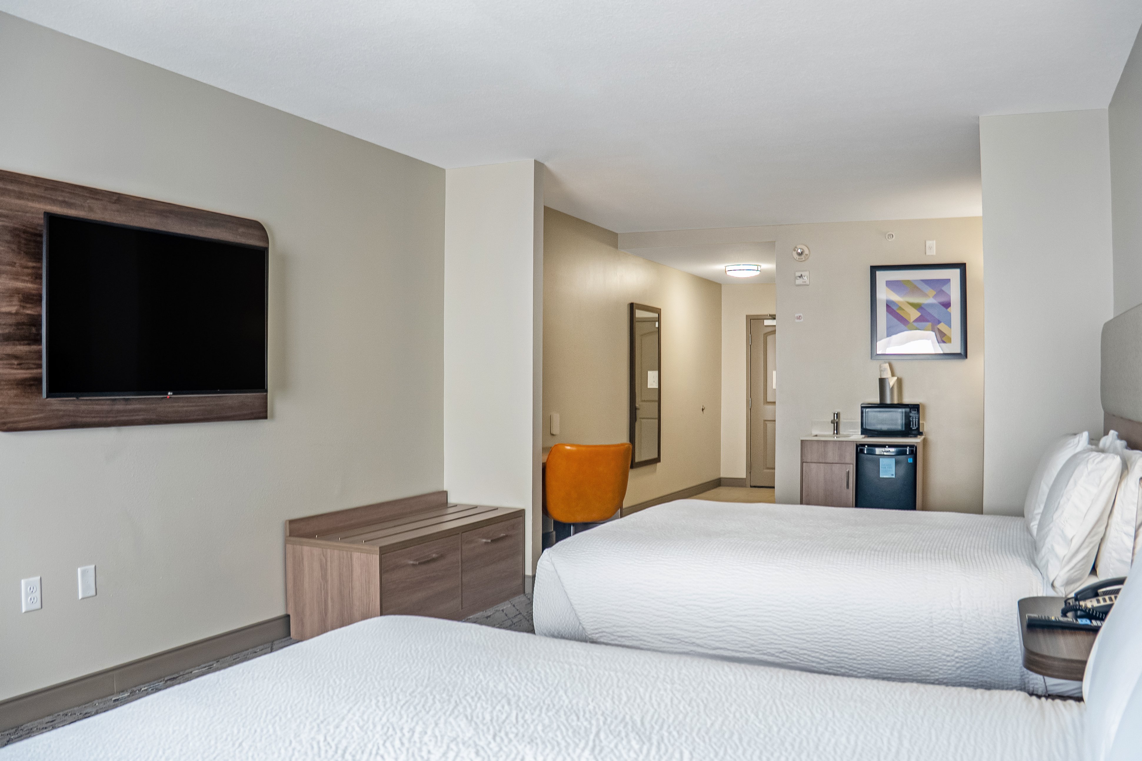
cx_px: 571
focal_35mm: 27
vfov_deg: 47.9
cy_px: 380
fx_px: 856
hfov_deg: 67.4
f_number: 4
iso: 800
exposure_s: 1/400
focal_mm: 18
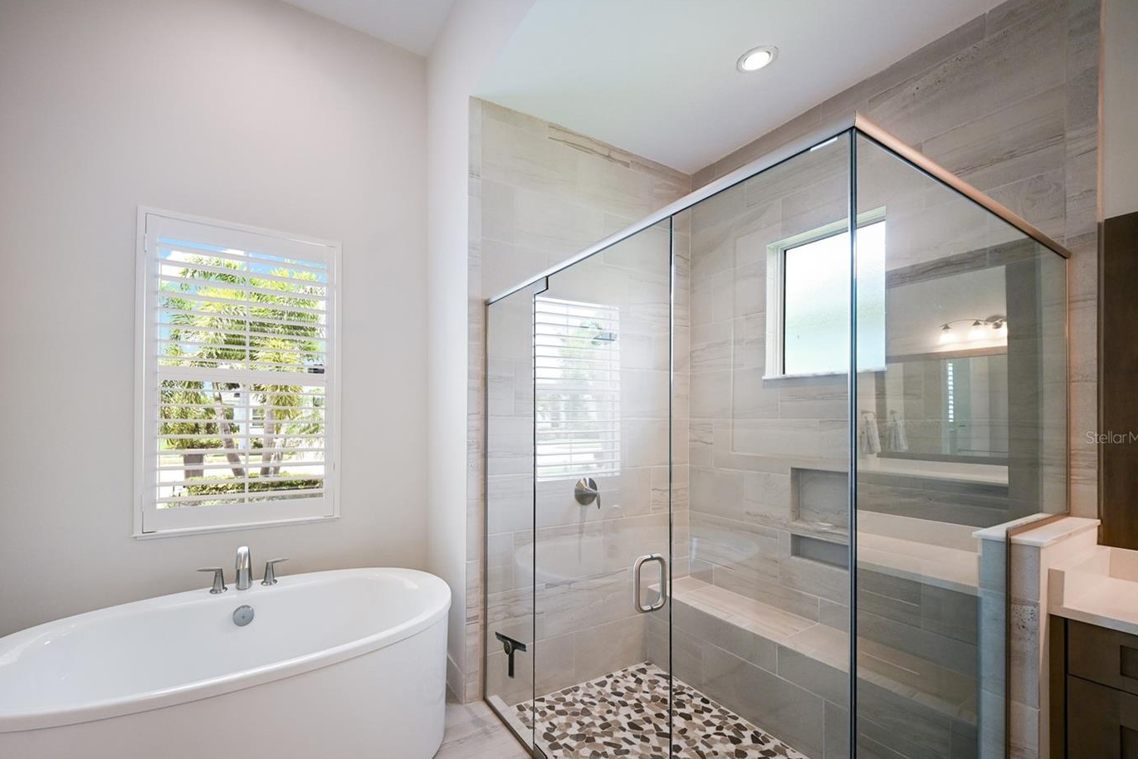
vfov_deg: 80.7
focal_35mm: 14
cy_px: 437
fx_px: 443
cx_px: 496
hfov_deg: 103.7
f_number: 8
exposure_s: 1/100
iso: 800
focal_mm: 12
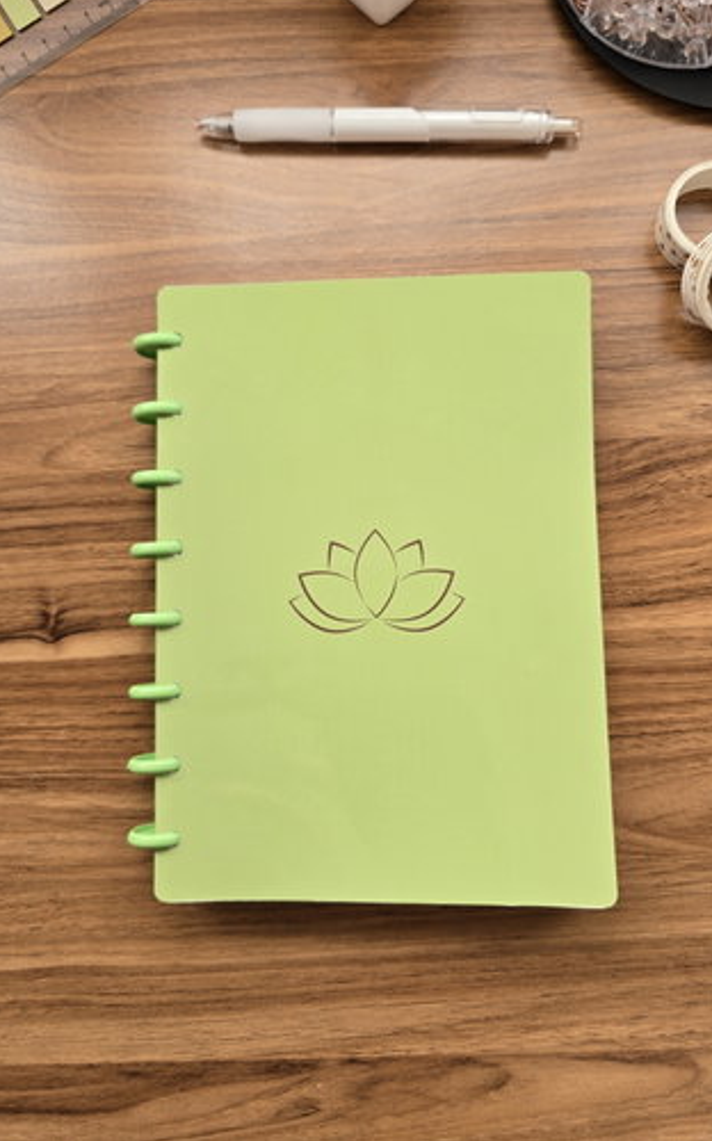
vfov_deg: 70.4
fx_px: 808
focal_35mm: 26
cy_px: 540
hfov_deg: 47.5
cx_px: 374
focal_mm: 6.3
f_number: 1.7
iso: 12
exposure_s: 1/58.6
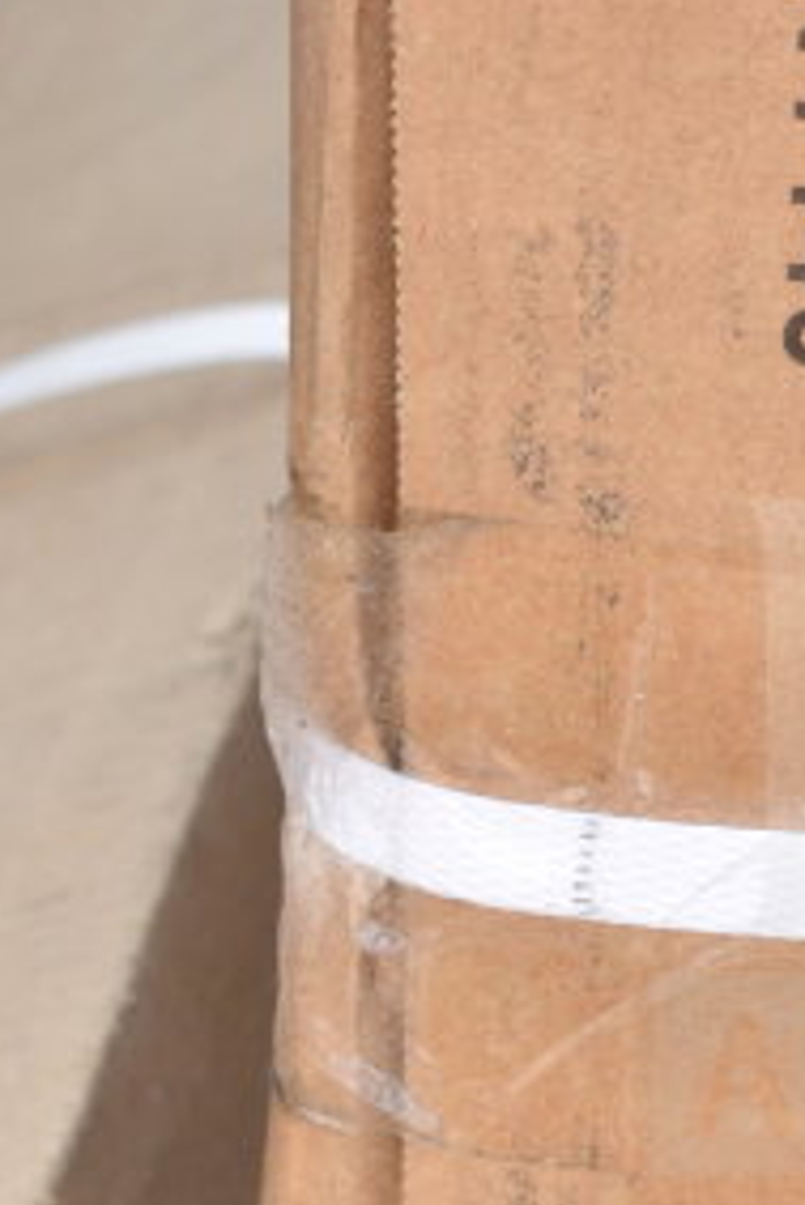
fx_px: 5527
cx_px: 1129
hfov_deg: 8.2
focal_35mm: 165
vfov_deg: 12.4
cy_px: 837
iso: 200
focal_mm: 34
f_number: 5.6
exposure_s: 1/125
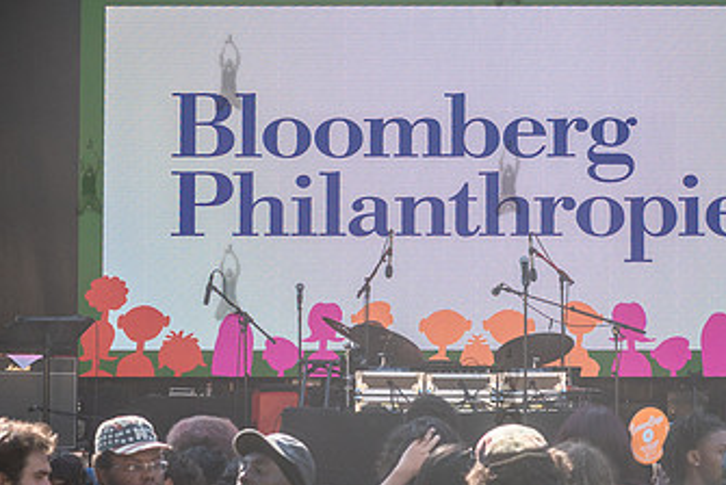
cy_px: 176
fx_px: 3149
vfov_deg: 8.8
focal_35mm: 156
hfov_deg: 13.1
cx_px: 524
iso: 500
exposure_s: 1/1600
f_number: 5.6
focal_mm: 86
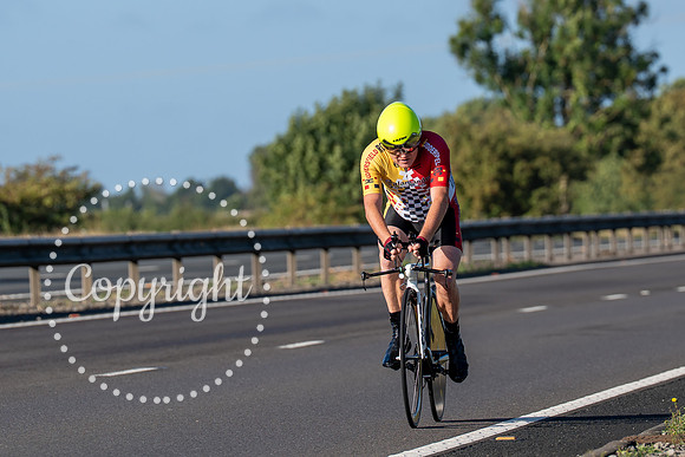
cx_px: 459
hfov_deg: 5.6
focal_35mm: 366
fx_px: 6959
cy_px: 135
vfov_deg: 3.8
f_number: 4.5
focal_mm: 185
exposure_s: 1/800
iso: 100
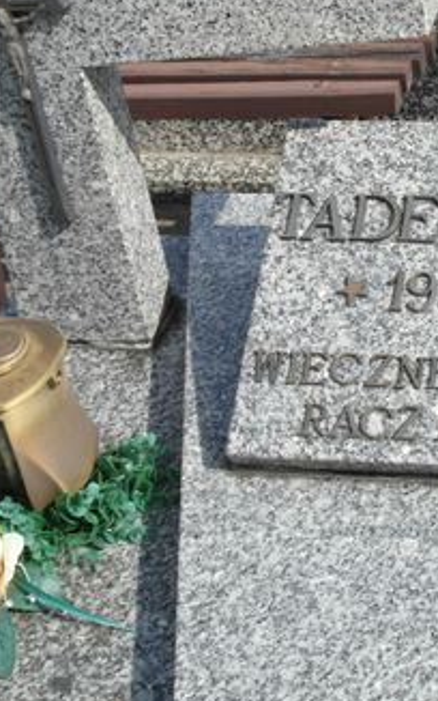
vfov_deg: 27.3
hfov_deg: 16.9
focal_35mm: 75
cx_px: 457
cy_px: 215
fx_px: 1431
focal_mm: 7.8
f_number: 4.7
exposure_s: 1/500
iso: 80
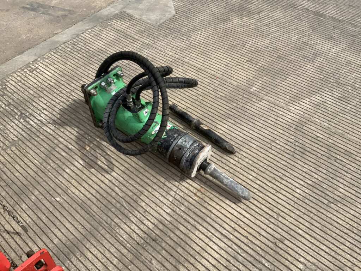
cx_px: 180
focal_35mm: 29
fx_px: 302
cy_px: 136
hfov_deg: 61.7
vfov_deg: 48.2
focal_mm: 3
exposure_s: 1/1675
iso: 16
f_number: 1.8
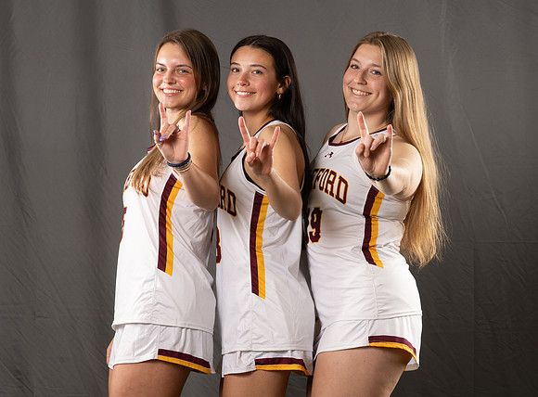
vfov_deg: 9.8
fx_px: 2310
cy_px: 203
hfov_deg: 13.3
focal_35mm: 149
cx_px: 273
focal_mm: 115
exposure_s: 1/160
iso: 125
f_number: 6.3
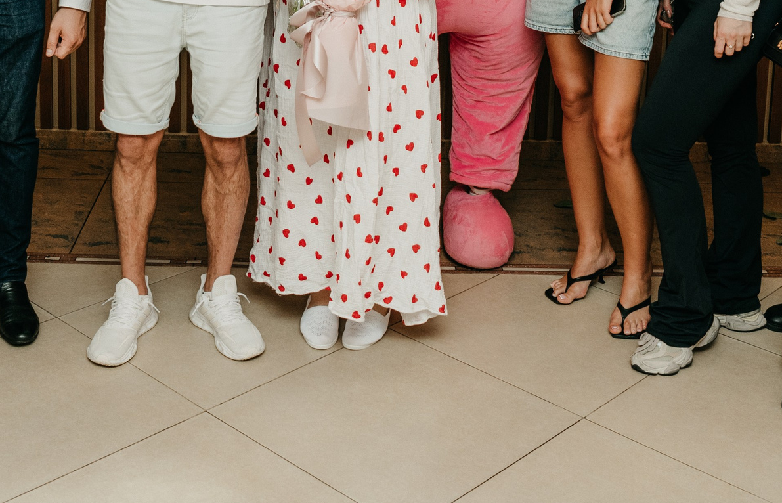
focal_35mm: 57
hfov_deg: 35.3
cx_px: 329
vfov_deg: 21.8
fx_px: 1225
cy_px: -71
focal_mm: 24
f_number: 4
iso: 160
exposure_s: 1/160
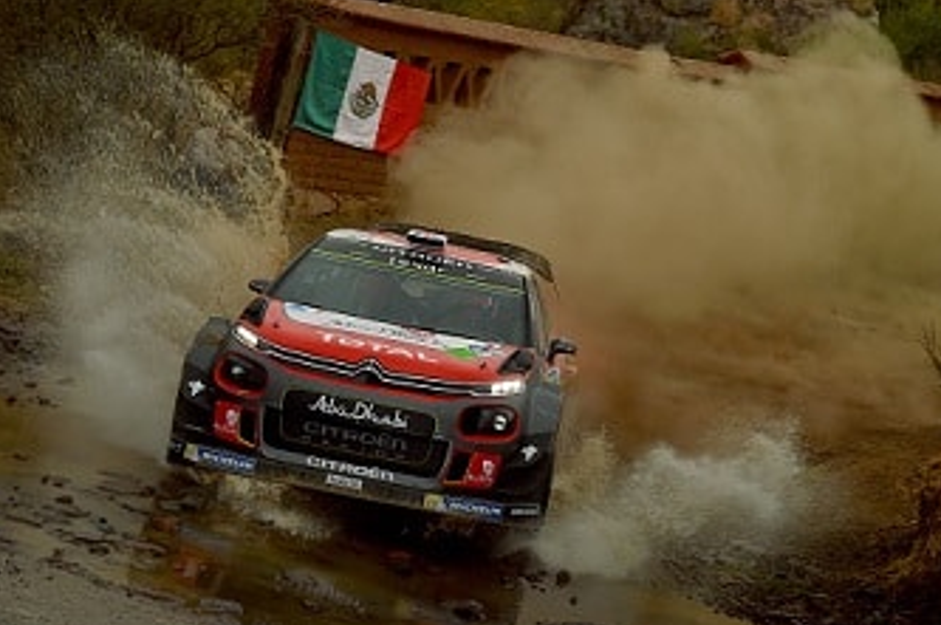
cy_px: 311
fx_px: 2245
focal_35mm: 86
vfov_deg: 15.8
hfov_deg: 23.7
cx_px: 548
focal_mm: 65
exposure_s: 1/500
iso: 400
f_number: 5.6
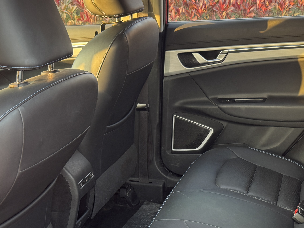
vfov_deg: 26.9
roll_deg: +1.6
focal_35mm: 53
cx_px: 174
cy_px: 187
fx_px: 465
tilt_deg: -25.7
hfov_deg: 36.1
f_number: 1.78
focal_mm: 6.76
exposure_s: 1/114
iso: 200
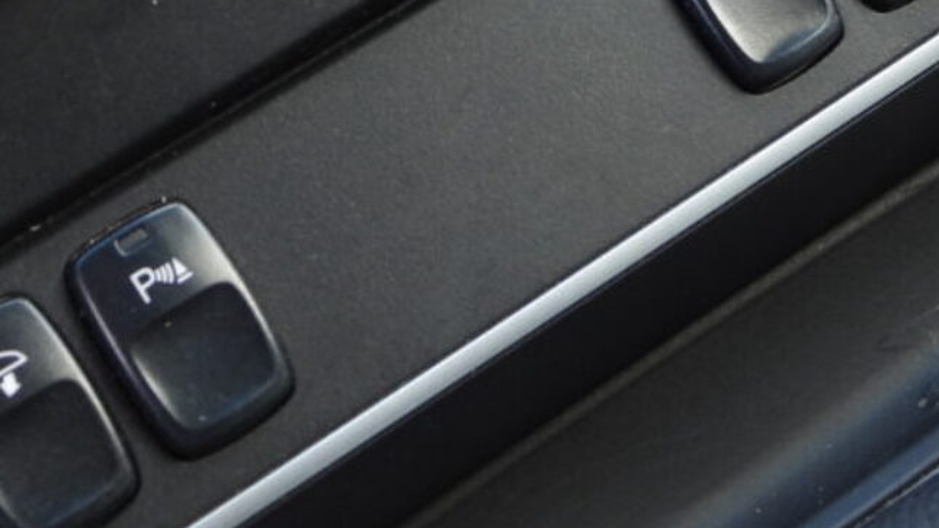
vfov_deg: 9.4
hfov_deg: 16.9
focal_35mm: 127
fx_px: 3161
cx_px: 304
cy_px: -166
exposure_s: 1/30
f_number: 3.2
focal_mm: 8.5
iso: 100
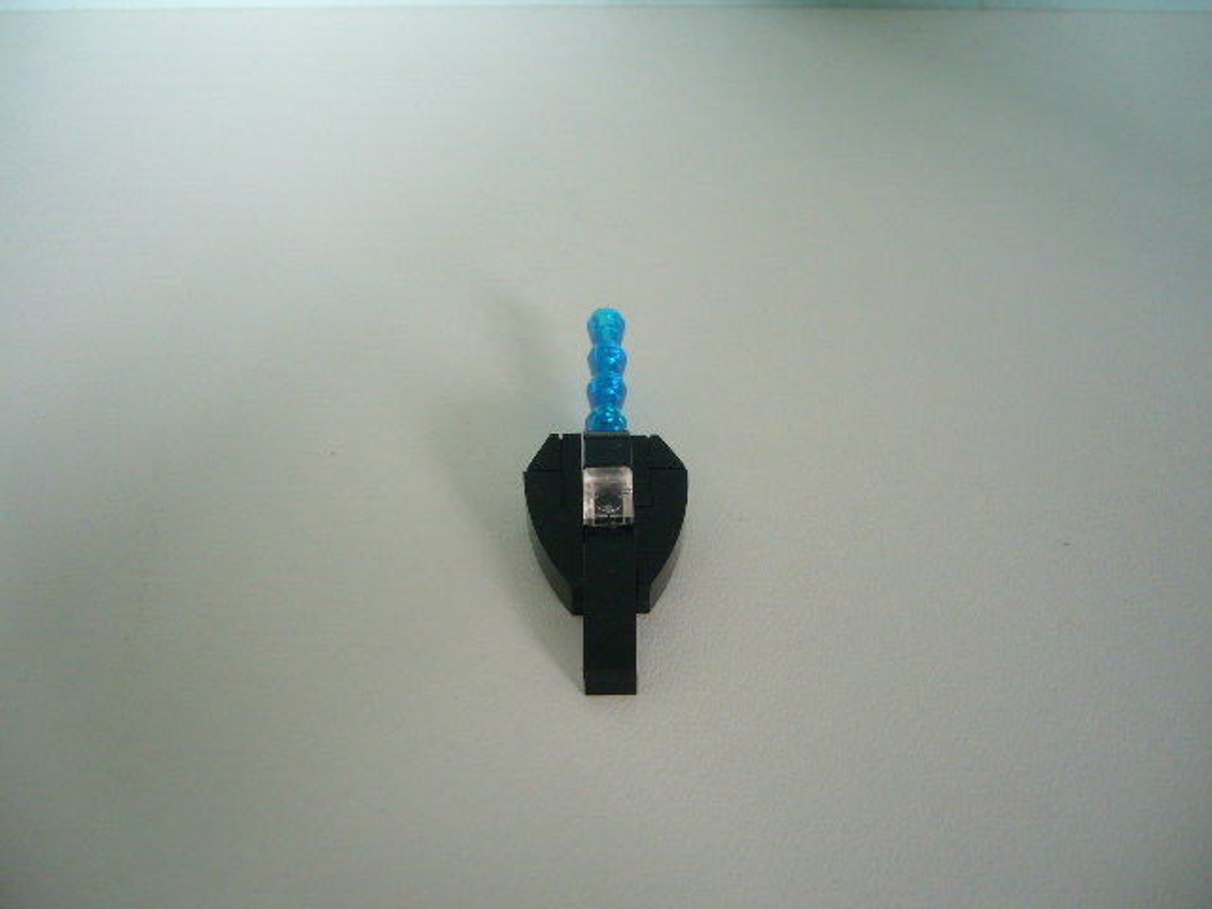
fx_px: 1225
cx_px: 606
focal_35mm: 35
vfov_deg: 40.7
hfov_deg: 52.6
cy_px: 454
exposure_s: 1/50
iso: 100
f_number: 2.8
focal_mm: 5.8
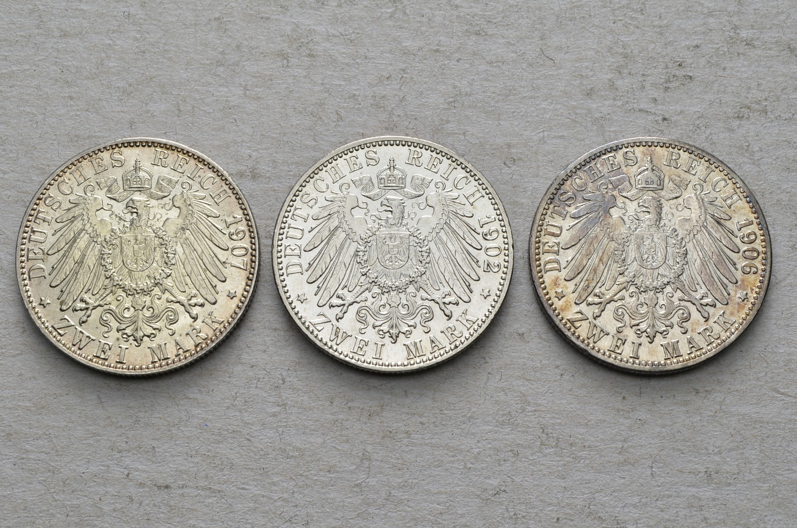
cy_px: 264
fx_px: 1591
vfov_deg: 18.8
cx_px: 398
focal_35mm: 72
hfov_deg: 28.1
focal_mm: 48
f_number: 14
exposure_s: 1/250
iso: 400
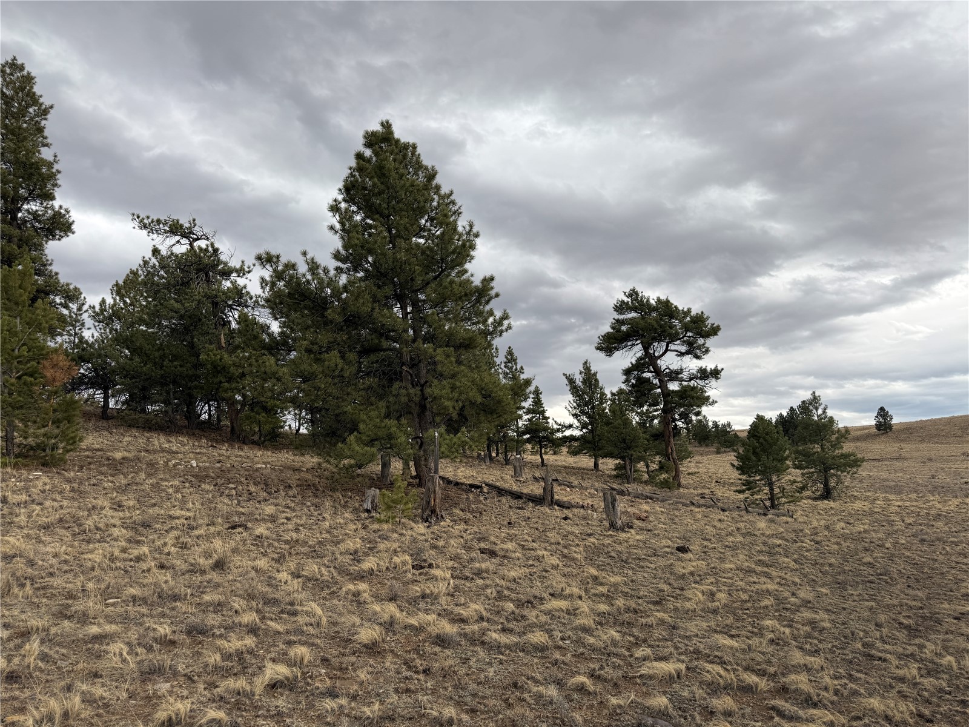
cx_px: 484
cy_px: 364
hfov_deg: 71.6
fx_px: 672
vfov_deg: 56.8
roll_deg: +2.9
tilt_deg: +9.6
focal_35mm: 24
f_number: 1.78
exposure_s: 1/2299
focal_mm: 6.76
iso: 80
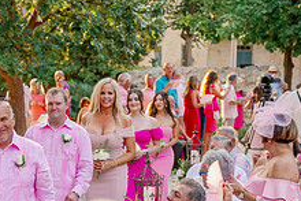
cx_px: -4
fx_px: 862
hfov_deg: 19.2
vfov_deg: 13.2
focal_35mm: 103
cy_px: 163
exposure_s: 1/200
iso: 320
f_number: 3.5
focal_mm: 39
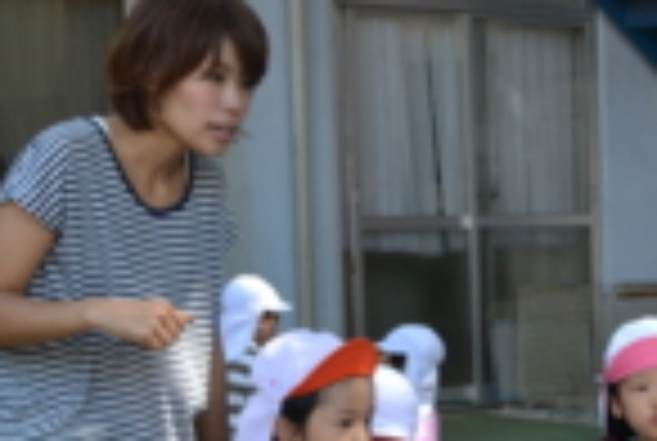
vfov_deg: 11.0
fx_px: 2249
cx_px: 720
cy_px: 533
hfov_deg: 16.1
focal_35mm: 123
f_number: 5.6
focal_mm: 30
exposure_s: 1/125
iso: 320
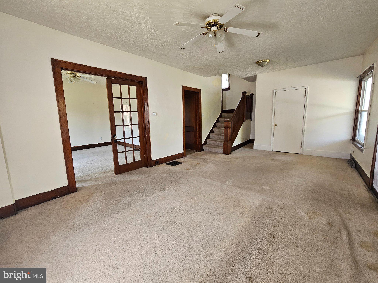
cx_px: 189
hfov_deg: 106.2
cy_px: 142
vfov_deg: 89.9
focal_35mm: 13
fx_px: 142
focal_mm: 2.2
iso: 125
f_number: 2.2
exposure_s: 1/60
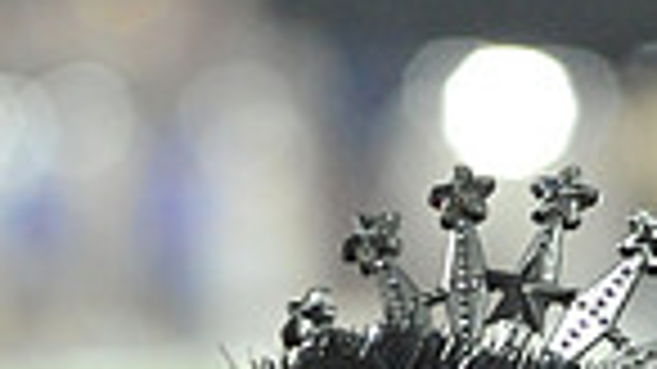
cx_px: 468
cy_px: 1035
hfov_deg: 3.1
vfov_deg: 1.7
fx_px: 12330
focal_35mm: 708
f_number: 5.6
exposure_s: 1/125
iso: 5000
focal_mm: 170
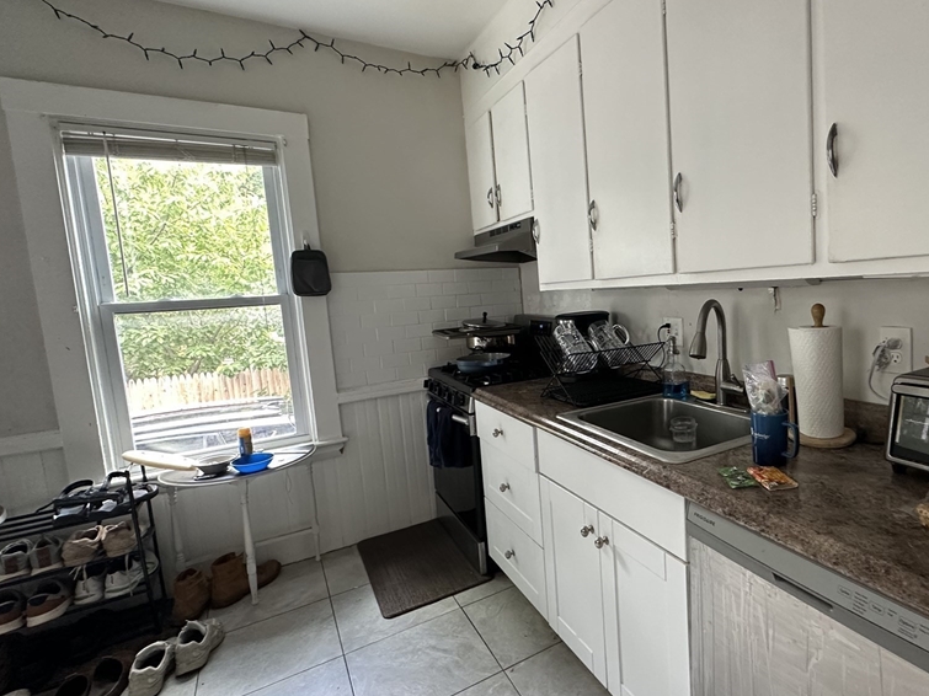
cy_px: 337
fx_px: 510
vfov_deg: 68.7
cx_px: 602
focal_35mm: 19
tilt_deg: -4.8
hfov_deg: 82.4
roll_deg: +2.9
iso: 320
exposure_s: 1/67
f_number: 2.2
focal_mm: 2.22
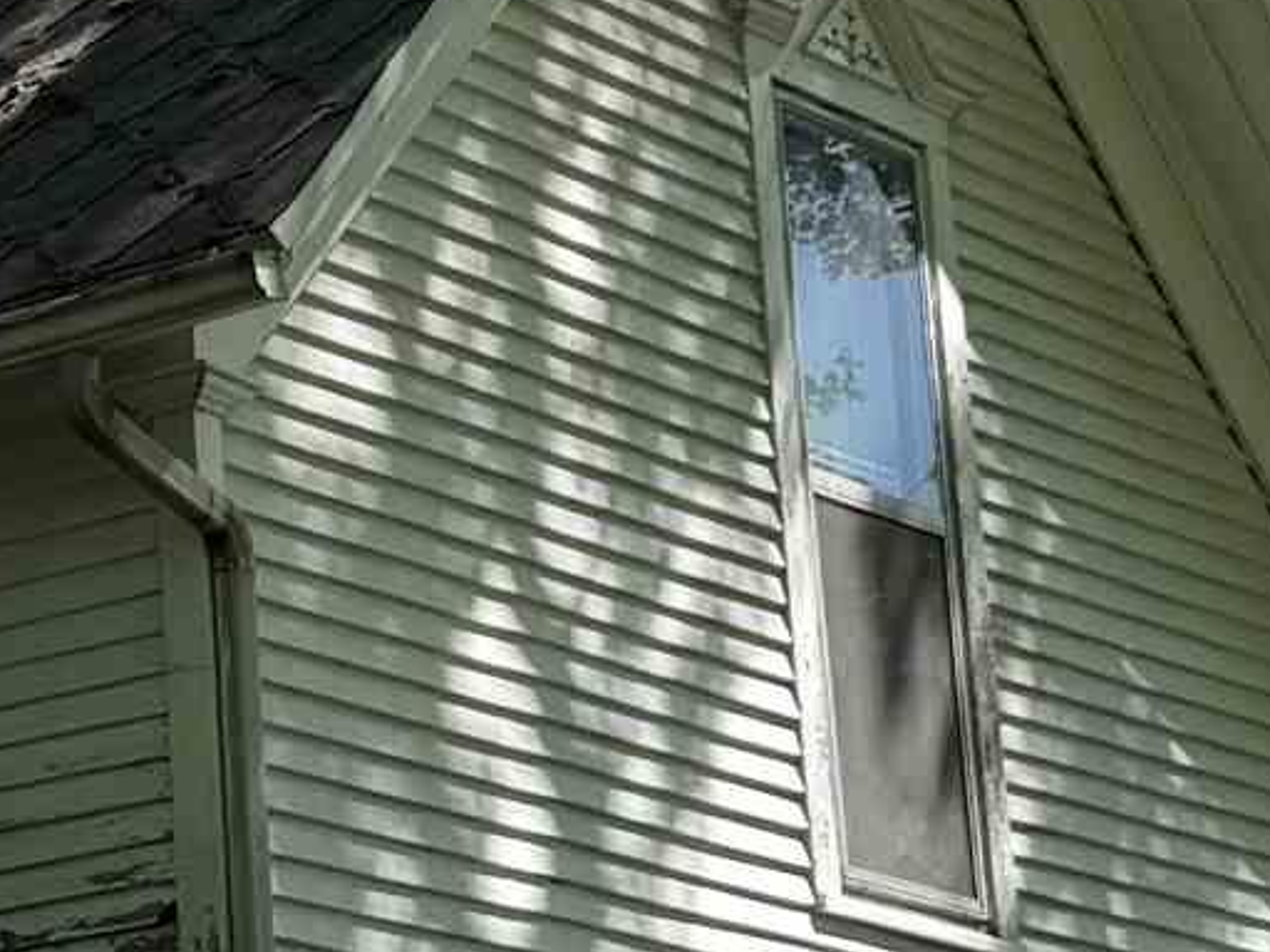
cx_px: -739
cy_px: 716
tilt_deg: +12.0
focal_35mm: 144
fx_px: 5283
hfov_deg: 12.9
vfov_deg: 10.3
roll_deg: +1.1
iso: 80
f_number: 1.78
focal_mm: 6.76
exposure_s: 1/2000
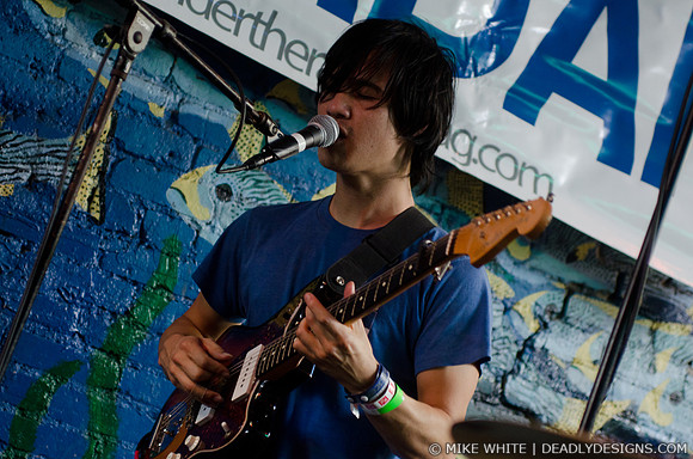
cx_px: 346
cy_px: 230
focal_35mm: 105
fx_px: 2017
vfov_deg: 13.0
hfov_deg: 19.5
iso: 800
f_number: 2.8
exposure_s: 1/80
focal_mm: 70
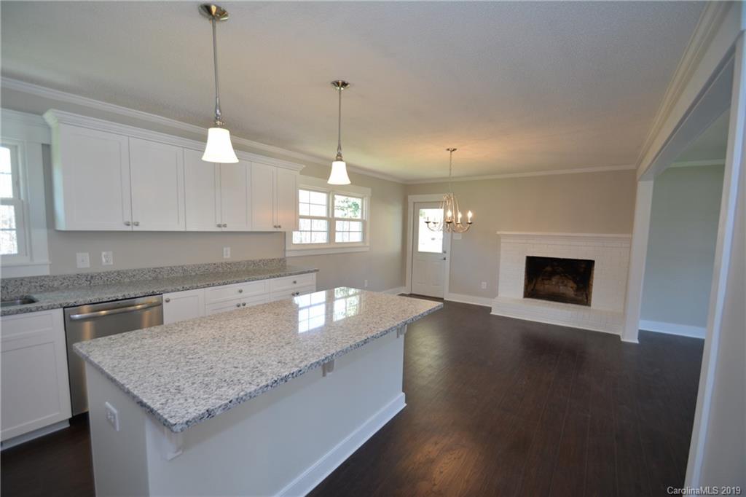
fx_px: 311
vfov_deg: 77.3
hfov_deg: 100.4
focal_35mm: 15
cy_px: 248
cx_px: 373
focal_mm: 10
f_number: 4.5
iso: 320
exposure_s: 1/80
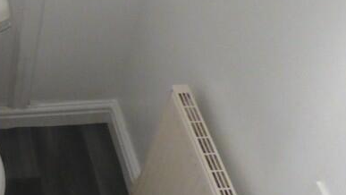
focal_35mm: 72
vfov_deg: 16.7
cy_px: 49
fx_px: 661
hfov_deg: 25.5
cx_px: -98
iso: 640
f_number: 3.3
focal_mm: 4.3
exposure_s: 1/125
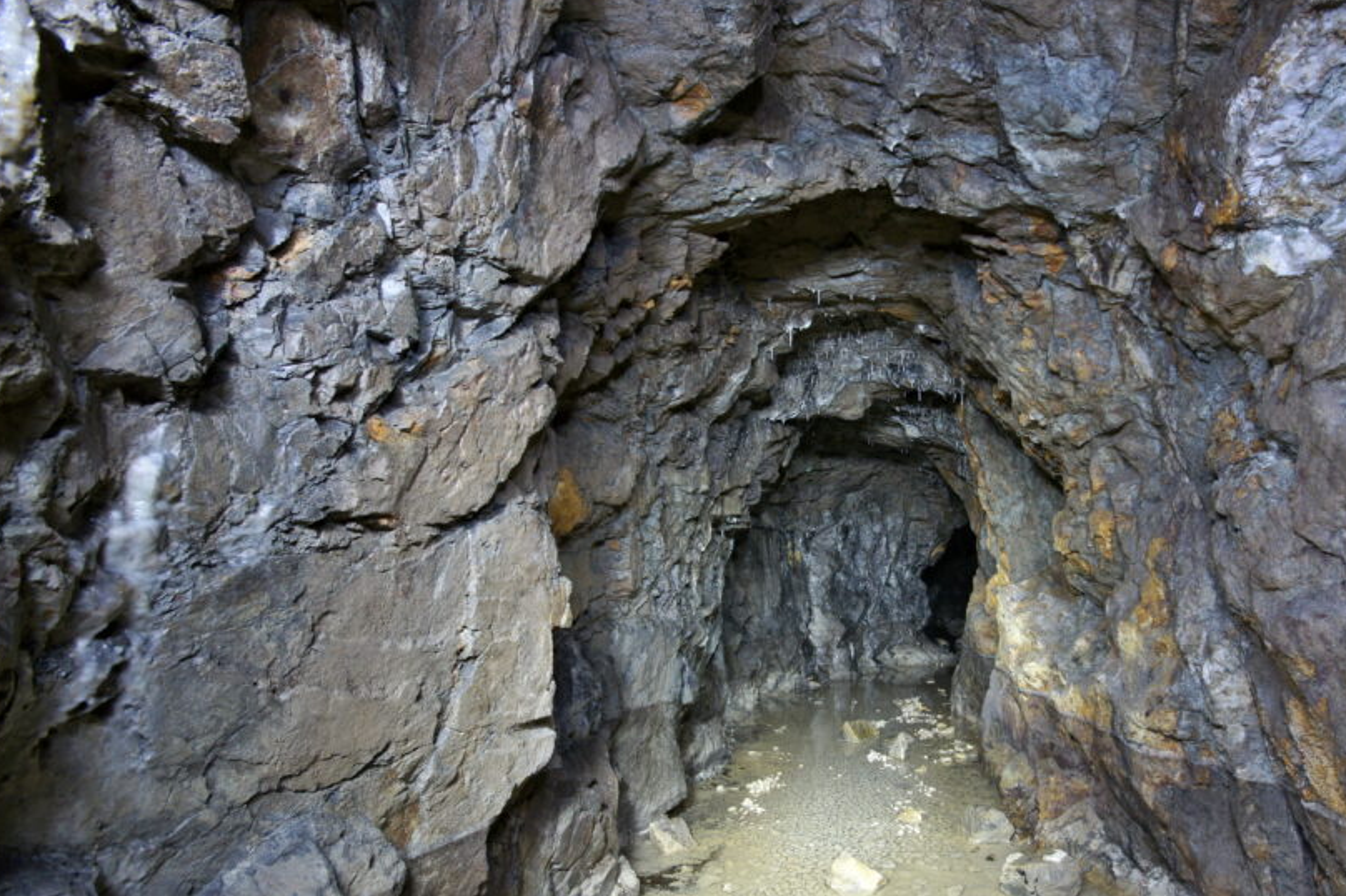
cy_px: 559
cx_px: 831
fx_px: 710
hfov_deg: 85.4
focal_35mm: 19
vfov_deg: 63.6
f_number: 8
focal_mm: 10
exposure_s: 8
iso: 200
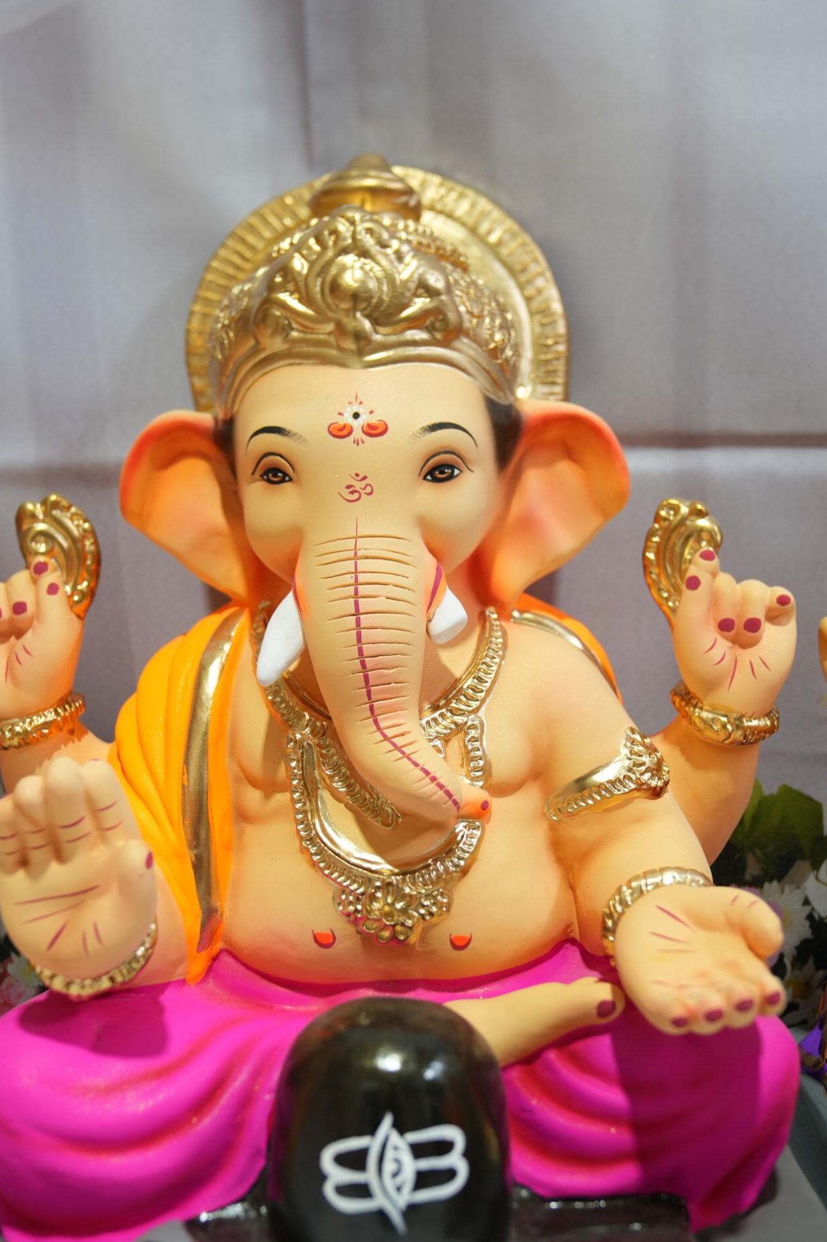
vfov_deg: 44.5
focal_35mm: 44
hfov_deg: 30.5
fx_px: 1516
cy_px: 676
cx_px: 400
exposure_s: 1/200
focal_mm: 32
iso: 800
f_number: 3.5
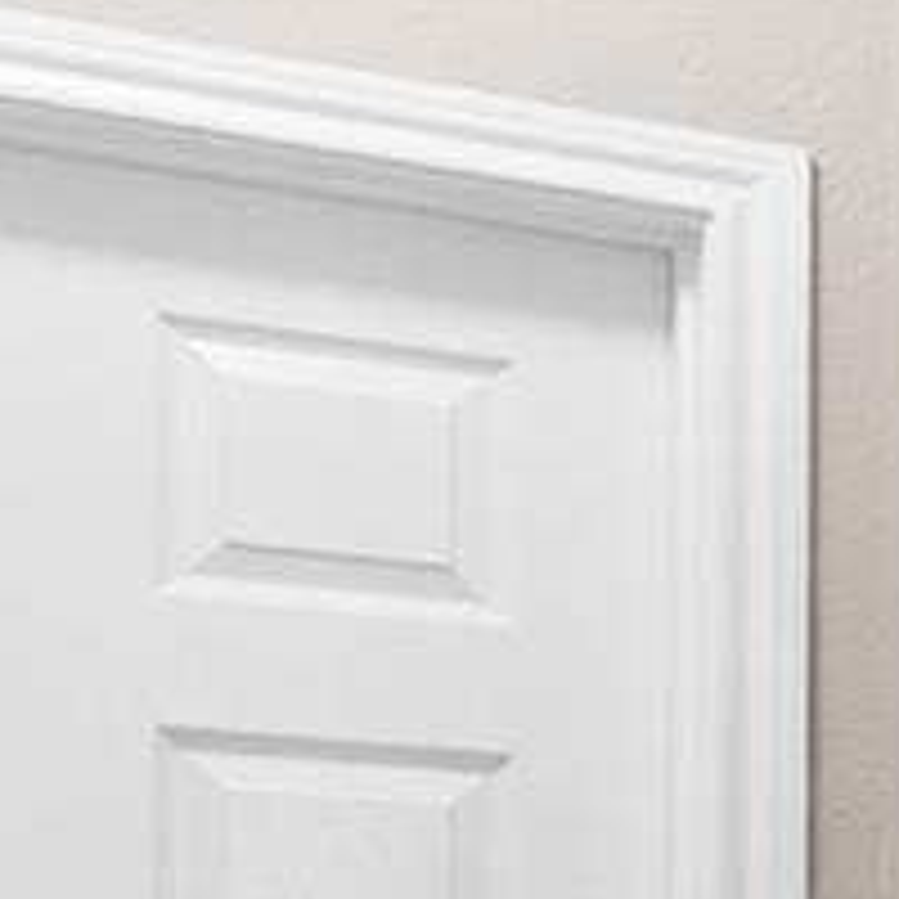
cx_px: 3556
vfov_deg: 12.0
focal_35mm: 139
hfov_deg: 8.0
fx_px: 4084
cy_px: 1315
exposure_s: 1/8
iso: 1000
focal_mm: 16
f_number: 8
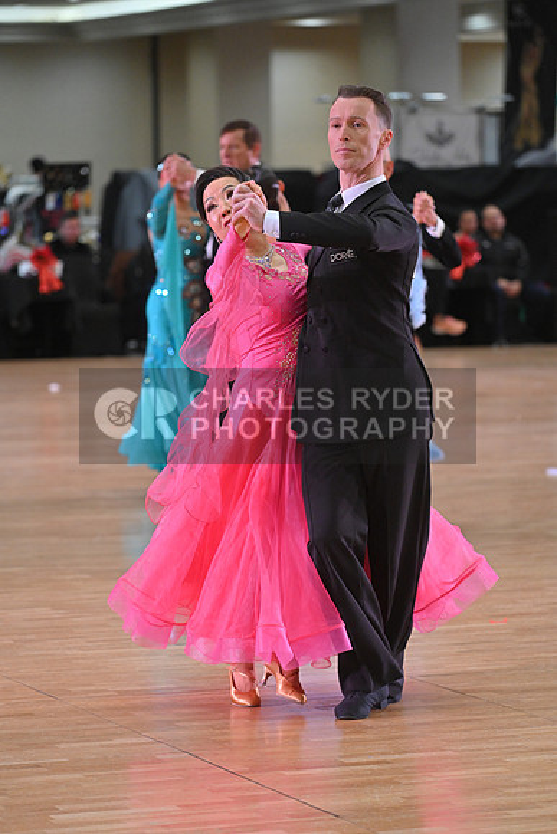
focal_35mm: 155
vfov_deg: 13.2
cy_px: 417
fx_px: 3595
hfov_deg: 8.9
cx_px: 278
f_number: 4.5
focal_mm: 155
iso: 2500
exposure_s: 1/400
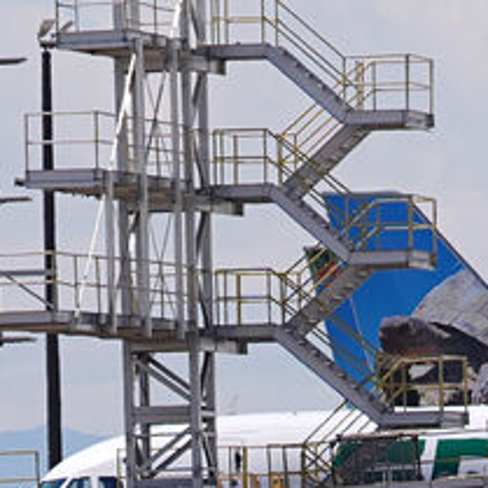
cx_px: 992
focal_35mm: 708
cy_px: 328
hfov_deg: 2.5
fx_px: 11292
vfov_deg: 2.5
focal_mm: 119
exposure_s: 1/8000
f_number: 2.8
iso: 200
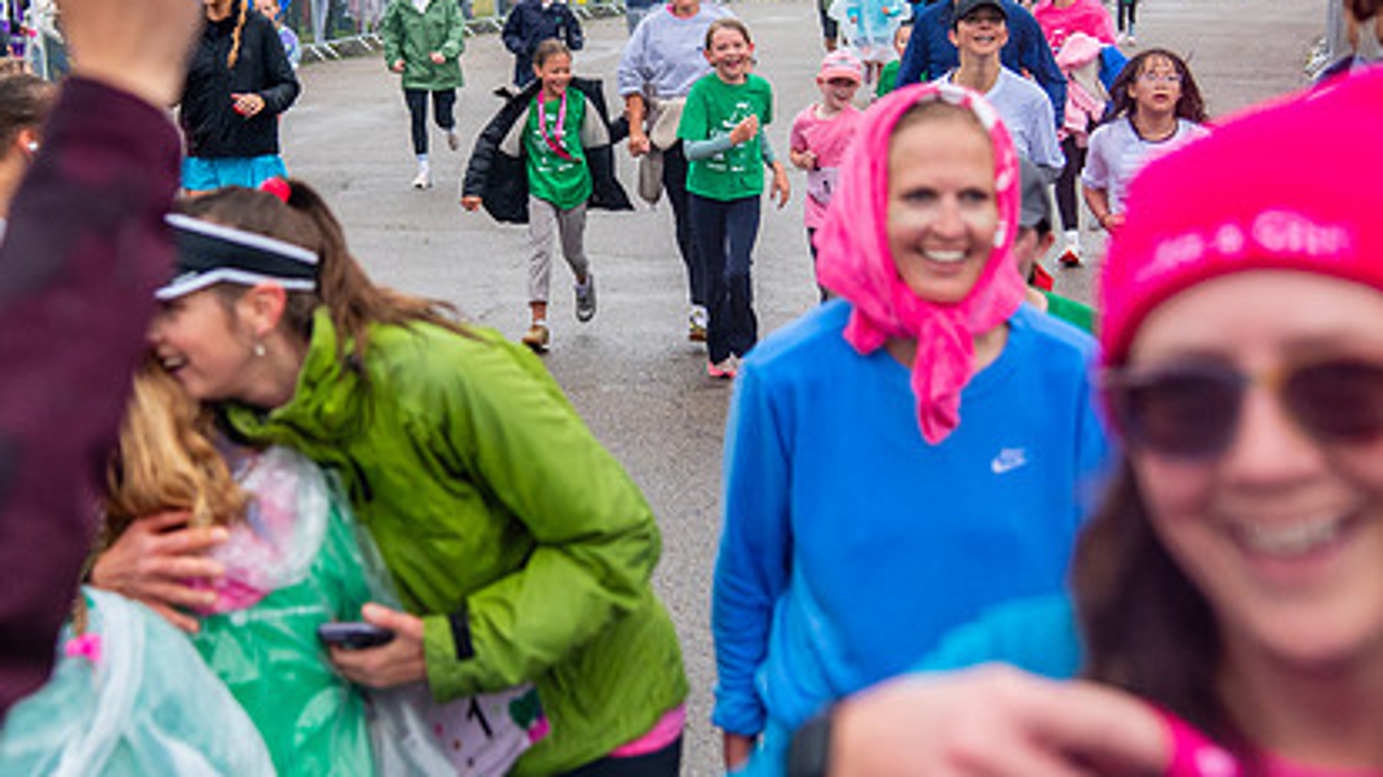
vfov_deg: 13.5
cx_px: 419
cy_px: 171
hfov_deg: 23.8
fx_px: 3263
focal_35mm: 89
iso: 1600
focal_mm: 50
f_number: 4
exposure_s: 1/1600
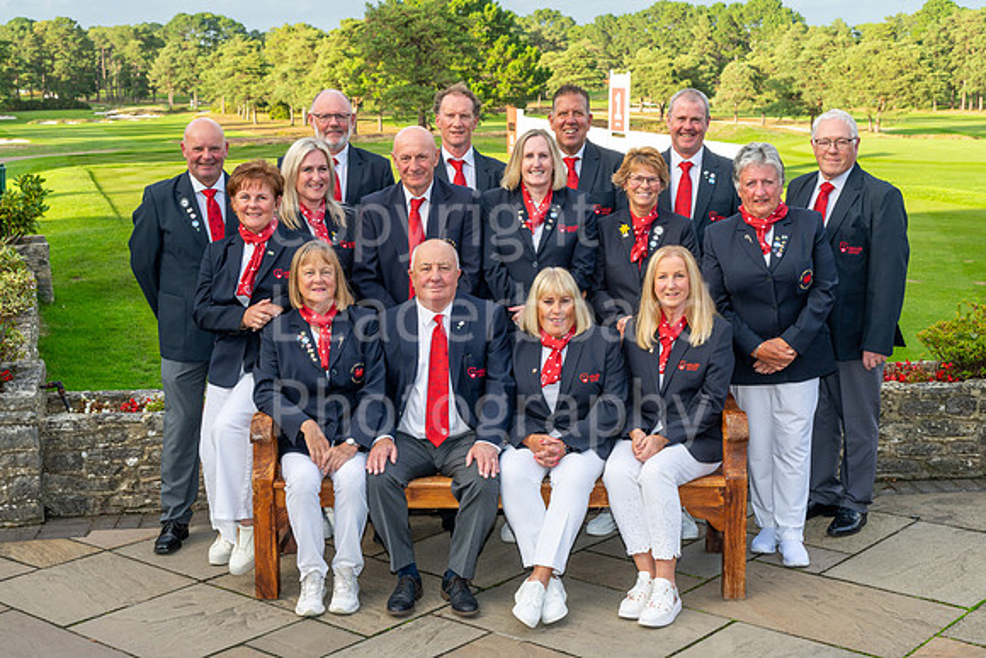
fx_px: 1409
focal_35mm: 51
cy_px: 353
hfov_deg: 38.6
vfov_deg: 26.3
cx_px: 510
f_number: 7.1
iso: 200
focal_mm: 44
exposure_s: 1/200
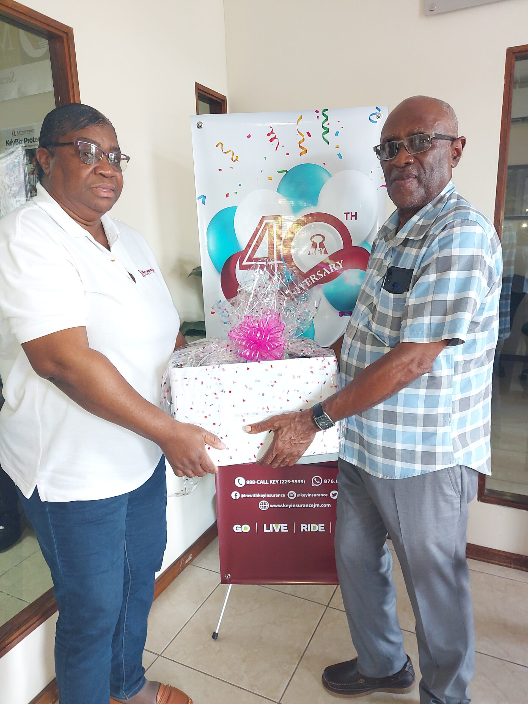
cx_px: 264
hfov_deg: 56.8
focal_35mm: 24
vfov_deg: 71.6
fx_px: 488
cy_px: 352
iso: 200
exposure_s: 1/33
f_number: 1.8
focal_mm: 5.23
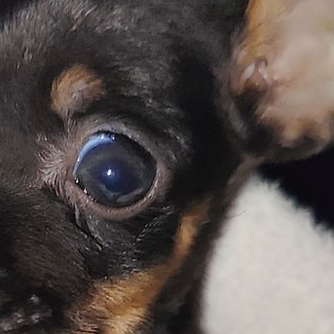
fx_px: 1103
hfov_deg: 17.1
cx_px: 58
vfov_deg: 16.2
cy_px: 457
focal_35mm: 101
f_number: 1.8
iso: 64
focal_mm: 6.06
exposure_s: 1/55
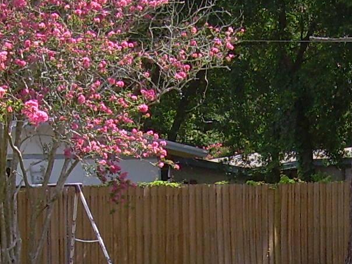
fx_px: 1454
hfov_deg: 13.7
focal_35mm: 143
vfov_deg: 10.3
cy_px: 258
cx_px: 280
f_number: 4.6
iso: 50
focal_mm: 6.3
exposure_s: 1/229
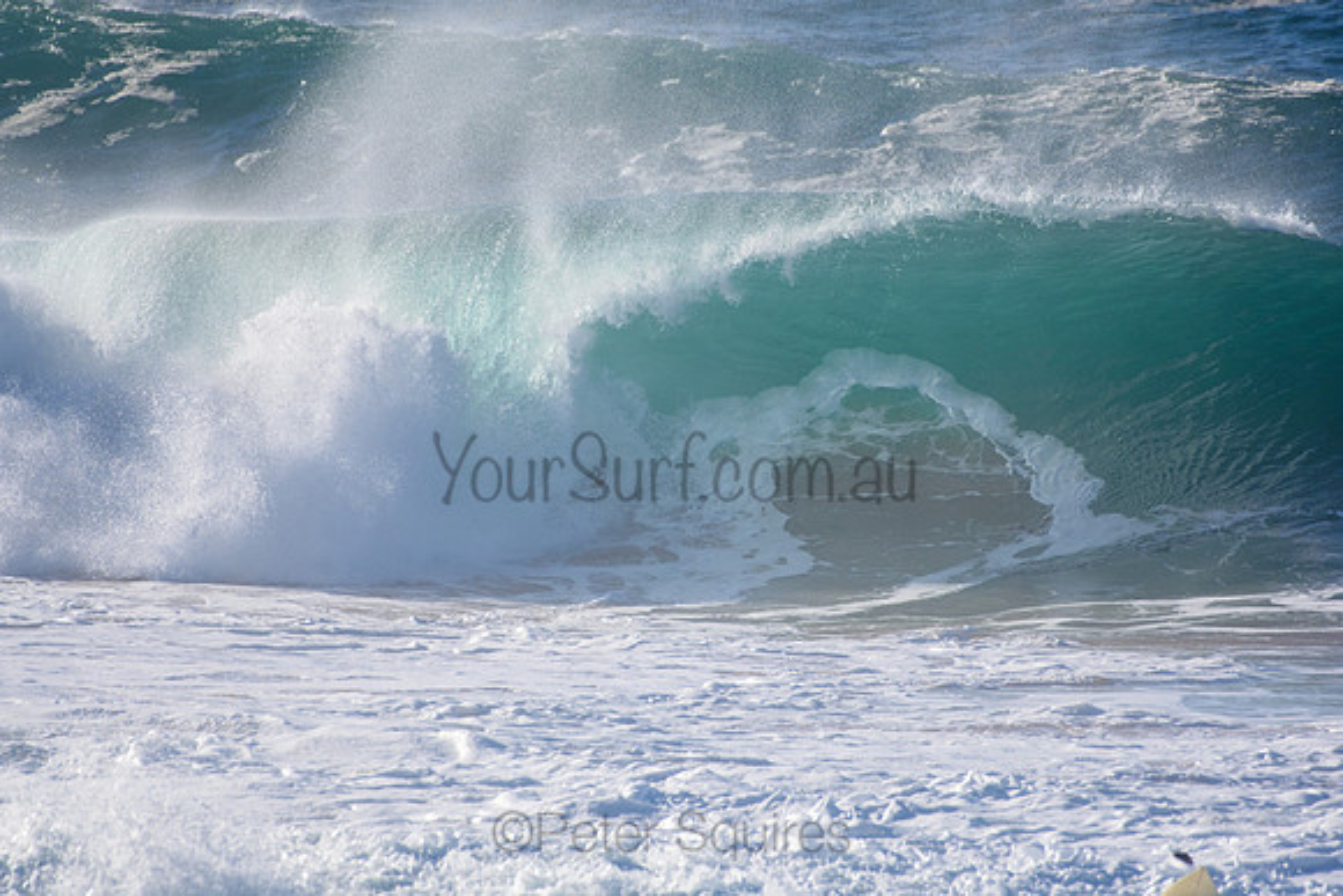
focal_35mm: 750
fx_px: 27984
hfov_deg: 2.7
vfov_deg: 1.8
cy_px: 448
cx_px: 672
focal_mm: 500
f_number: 5.6
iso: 320
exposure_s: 1/2000
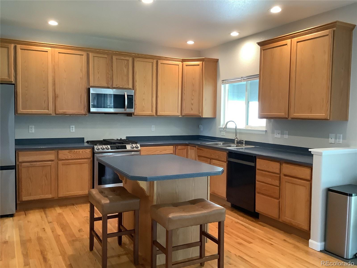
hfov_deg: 58.4
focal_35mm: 31
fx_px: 320
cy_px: 134
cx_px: 178
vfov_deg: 45.4
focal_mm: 3.3
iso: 250
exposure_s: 1/60
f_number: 2.4
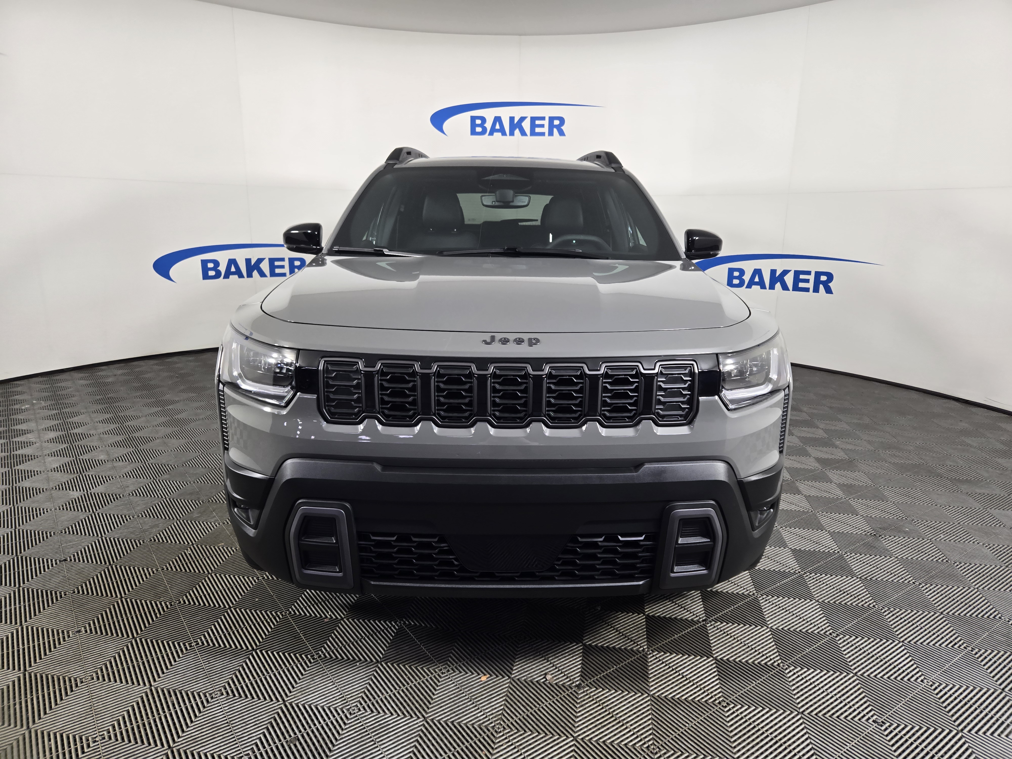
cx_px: 506
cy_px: 380
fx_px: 672
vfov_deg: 58.9
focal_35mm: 23
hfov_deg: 73.9
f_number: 1.8
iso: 80
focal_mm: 5.4
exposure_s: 1/120
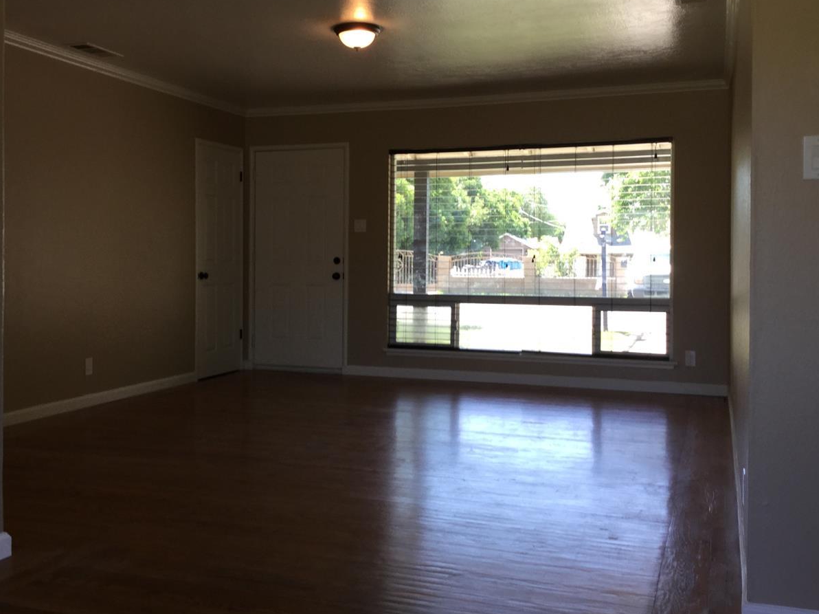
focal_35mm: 39
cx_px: 348
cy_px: 267
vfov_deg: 36.7
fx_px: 922
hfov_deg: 47.7
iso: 32
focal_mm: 3.3
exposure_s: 1/60
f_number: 2.4
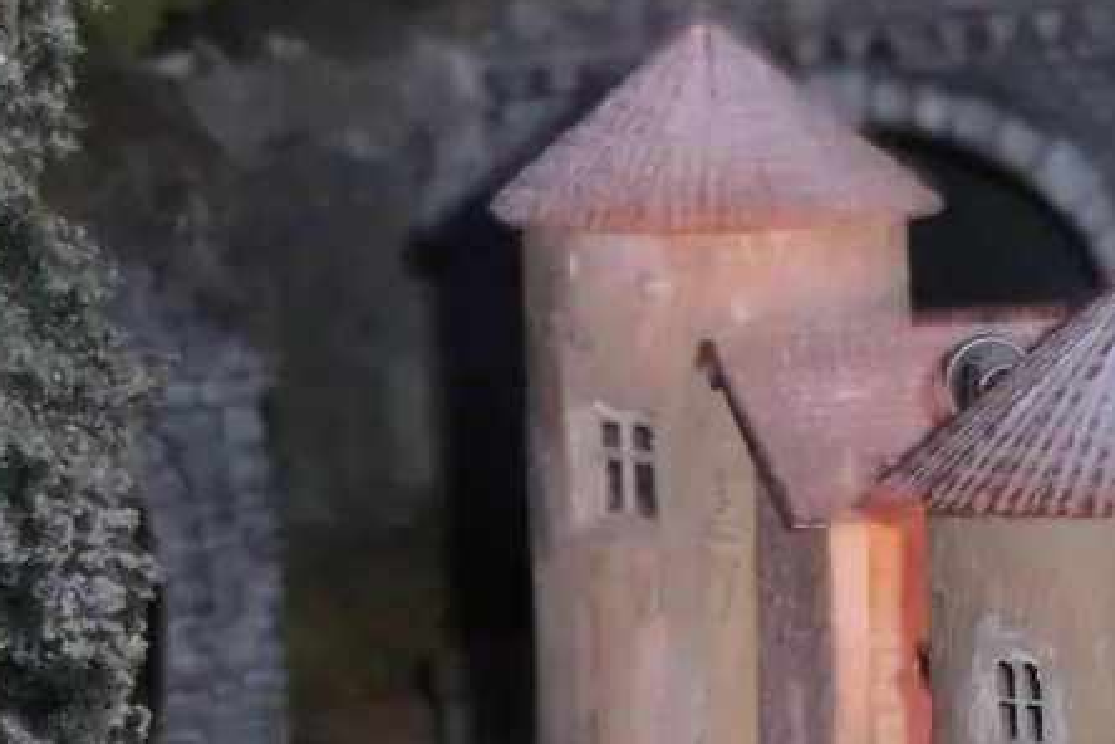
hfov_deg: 4.7
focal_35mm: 435
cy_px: 870
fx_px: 13472
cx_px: 1454
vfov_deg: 3.2
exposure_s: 1/40
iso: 400
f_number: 4.6
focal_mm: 25.9
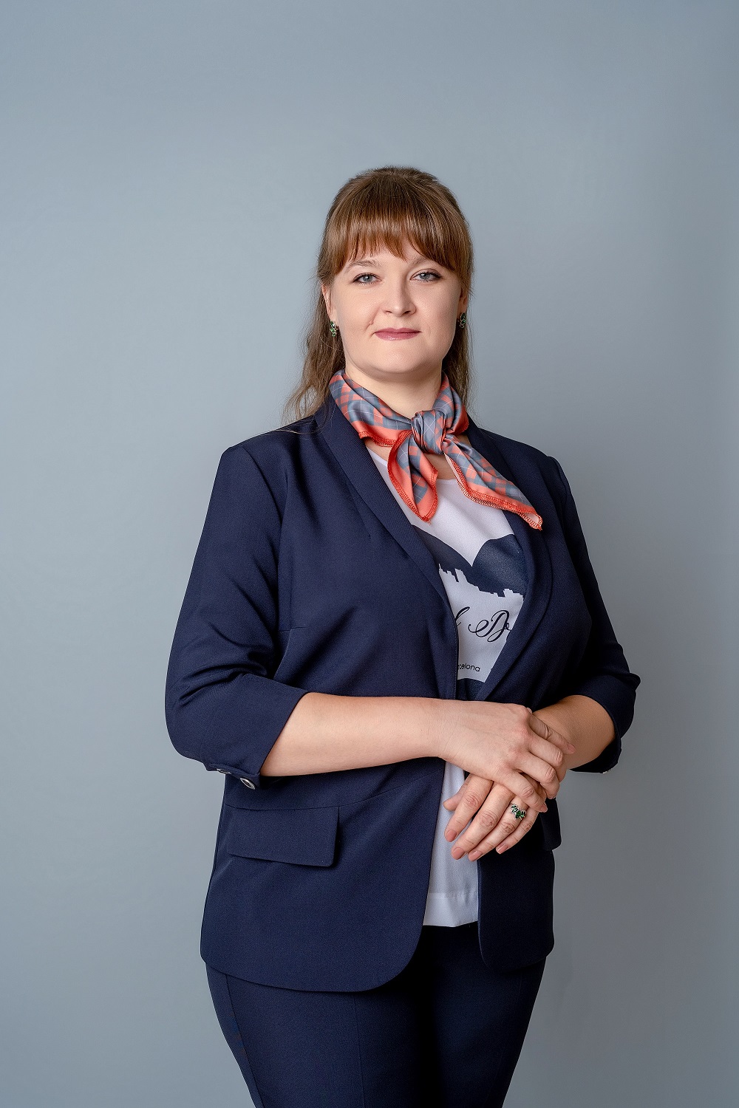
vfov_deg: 39.6
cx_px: 370
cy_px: 554
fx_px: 1539
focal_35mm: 50
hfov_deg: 27.0
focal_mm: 50
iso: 100
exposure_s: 1/160
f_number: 5.6
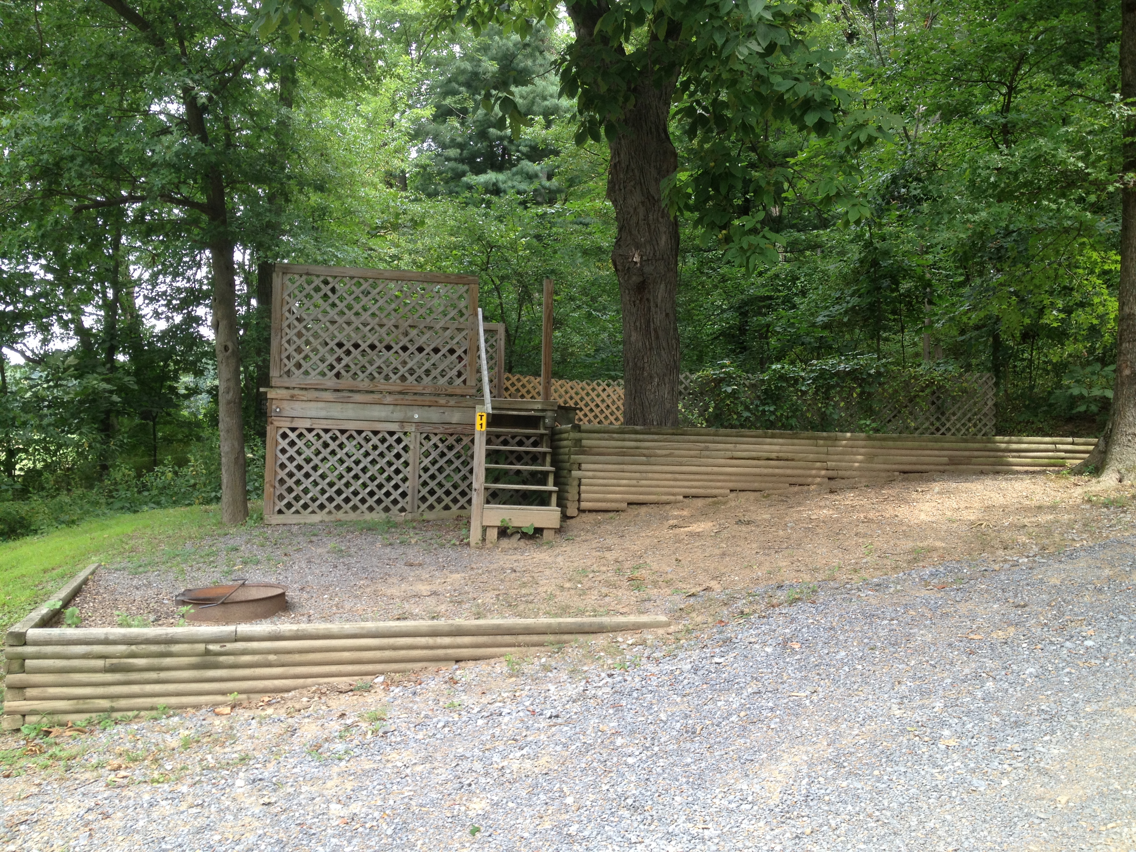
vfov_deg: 40.7
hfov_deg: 52.6
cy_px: 426
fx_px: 1149
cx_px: 568
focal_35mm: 35
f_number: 2.4
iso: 50
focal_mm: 4.28
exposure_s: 1/133
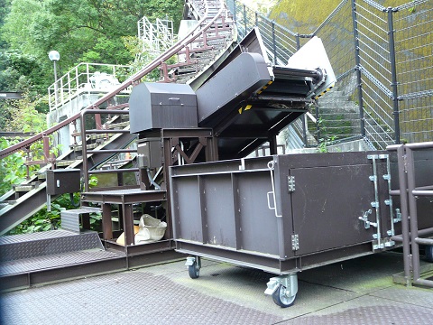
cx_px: 216
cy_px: 162
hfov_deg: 51.4
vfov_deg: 39.7
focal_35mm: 36
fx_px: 450
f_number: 2.8
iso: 200
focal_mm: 4.7
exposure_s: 1/25
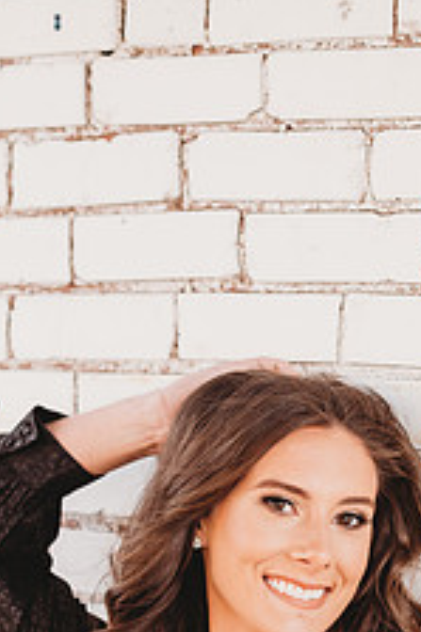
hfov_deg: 8.0
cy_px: 624
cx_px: 274
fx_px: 3004
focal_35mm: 171
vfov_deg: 11.9
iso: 100
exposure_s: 1/250
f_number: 2.5
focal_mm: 85
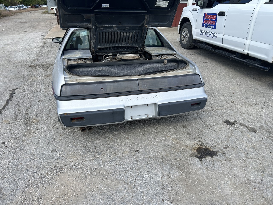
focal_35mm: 26
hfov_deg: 67.3
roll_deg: -0.3
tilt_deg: -22.4
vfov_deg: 53.1
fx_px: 205
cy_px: 102
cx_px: 136
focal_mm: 5.7
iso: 50
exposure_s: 1/1972
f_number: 1.5
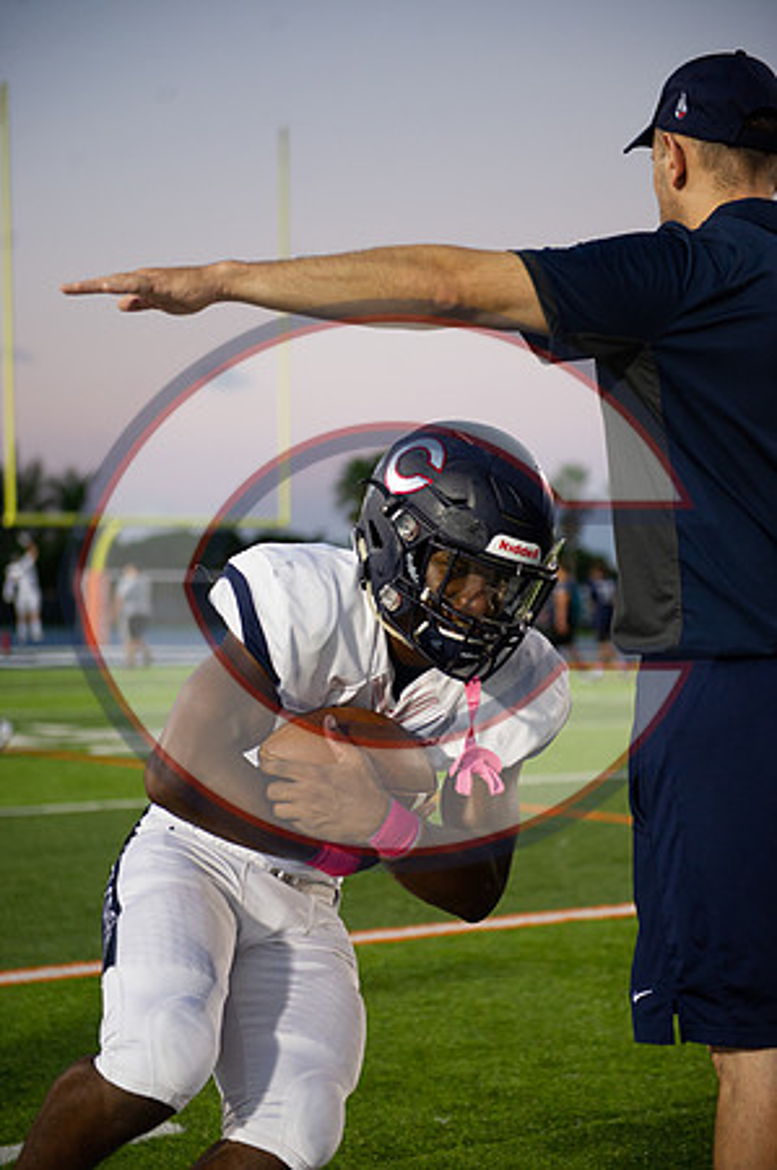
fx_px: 2271
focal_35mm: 70
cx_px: 388
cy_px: 585
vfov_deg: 28.9
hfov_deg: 19.4
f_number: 2.8
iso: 2800
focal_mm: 70
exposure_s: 1/800
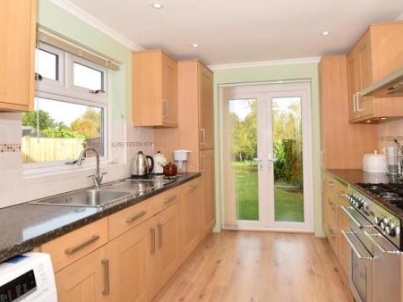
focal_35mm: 21
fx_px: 245
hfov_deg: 78.4
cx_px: 232
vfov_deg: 63.3
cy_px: 134
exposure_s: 1/200
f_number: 9
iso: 200
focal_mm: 10
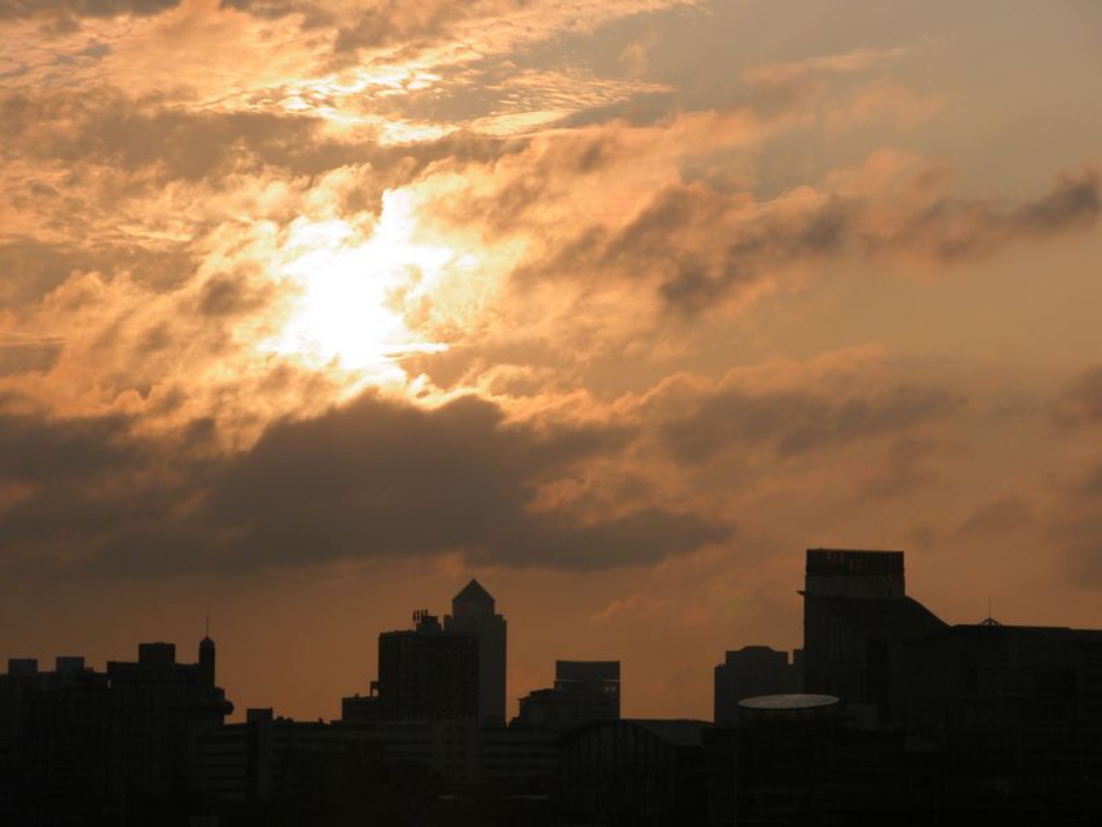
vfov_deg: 7.8
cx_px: 551
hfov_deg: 10.4
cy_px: 414
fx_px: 6080
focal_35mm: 191
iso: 100
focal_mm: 48.5
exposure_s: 1/562
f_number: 8
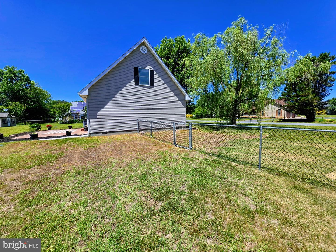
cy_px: 126
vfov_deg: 89.9
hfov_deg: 106.2
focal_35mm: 13
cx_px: 168
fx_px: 126
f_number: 1.9
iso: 40
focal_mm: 2.2
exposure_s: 1/2010
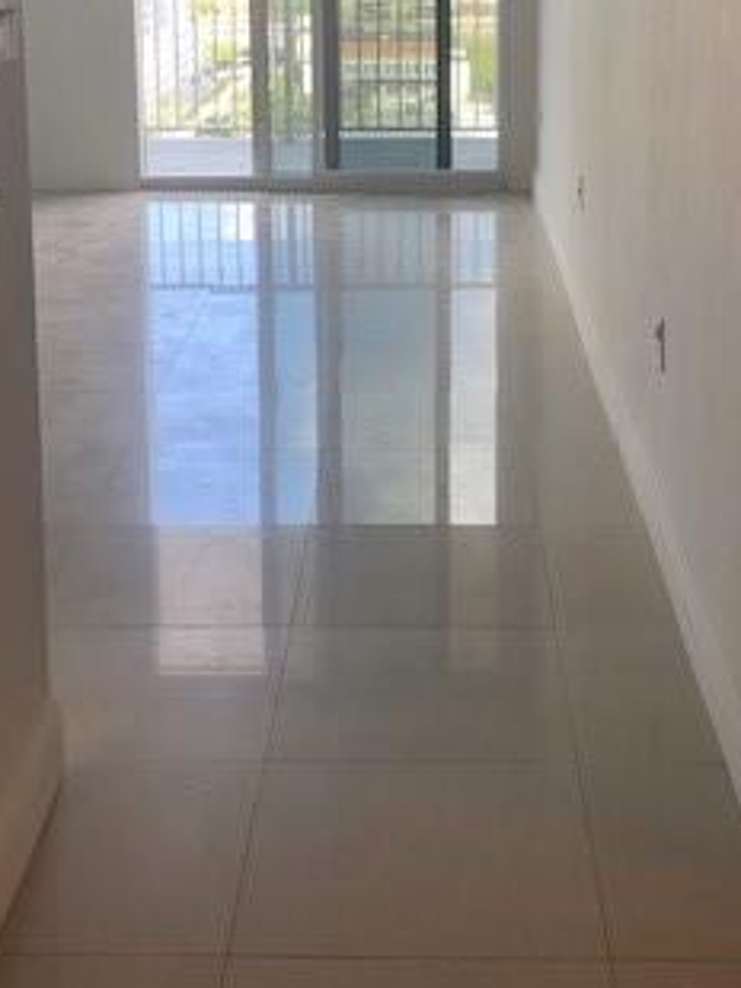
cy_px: 189
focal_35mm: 58
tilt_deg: -8.7
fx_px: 1654
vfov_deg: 32.3
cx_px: 390
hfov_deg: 25.2
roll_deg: +0.8
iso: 40
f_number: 1.8
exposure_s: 1/120
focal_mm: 4
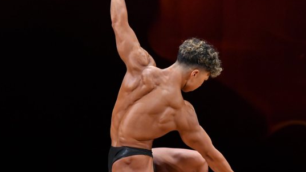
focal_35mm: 476
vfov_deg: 2.6
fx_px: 3862
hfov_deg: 4.5
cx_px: 158
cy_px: 102
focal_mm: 210
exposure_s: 1/400
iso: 3200
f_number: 5.6
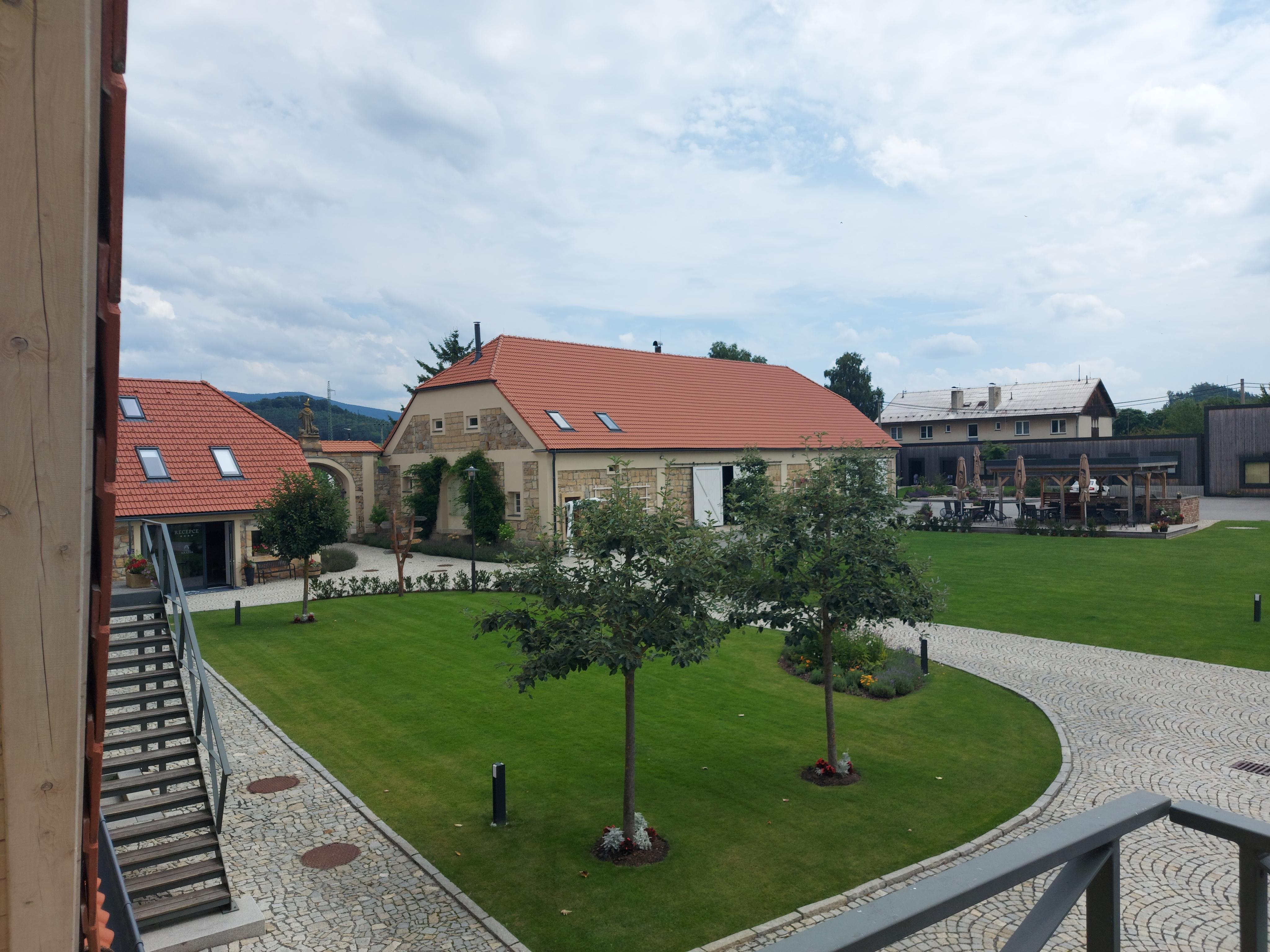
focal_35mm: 24
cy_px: 476
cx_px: 635
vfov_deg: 56.8
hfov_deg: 71.6
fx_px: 881
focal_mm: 5.23
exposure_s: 1/1528
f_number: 1.8
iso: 32
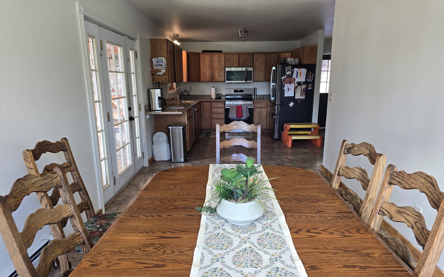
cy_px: 160
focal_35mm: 25
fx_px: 303
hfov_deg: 72.5
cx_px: 222
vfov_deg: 49.1
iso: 80
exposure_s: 1/120
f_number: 1.7
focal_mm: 6.3
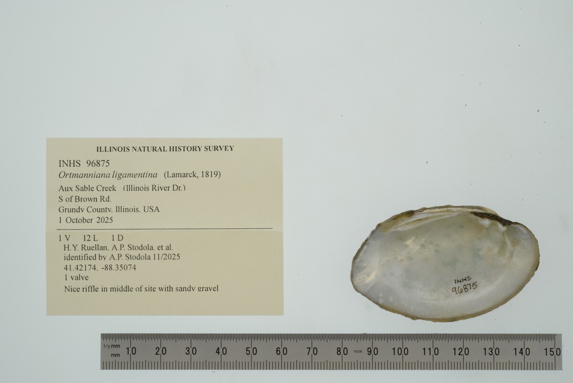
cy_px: 192
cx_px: 286
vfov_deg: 22.6
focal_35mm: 60
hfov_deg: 33.4
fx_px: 955
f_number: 32
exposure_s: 1/13
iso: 100
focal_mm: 60
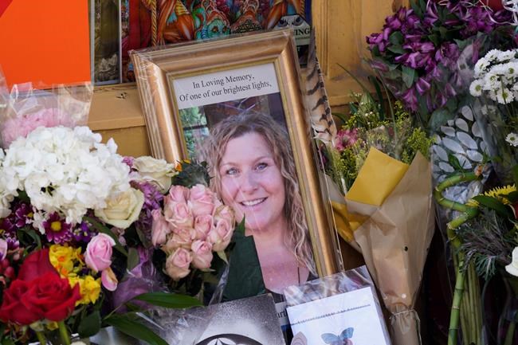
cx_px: 259
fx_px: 3136
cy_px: 172
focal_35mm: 218
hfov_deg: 9.4
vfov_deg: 6.3
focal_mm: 218
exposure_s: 1/160
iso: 160
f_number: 5.6
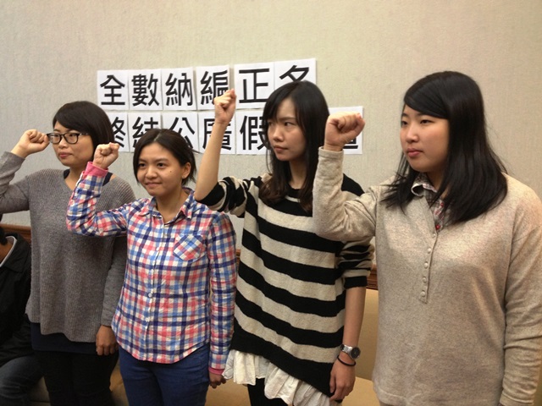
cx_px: 271
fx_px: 548
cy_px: 203
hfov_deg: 52.6
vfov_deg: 40.7
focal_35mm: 35
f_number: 2.4
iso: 160
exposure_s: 1/20
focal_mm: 4.28
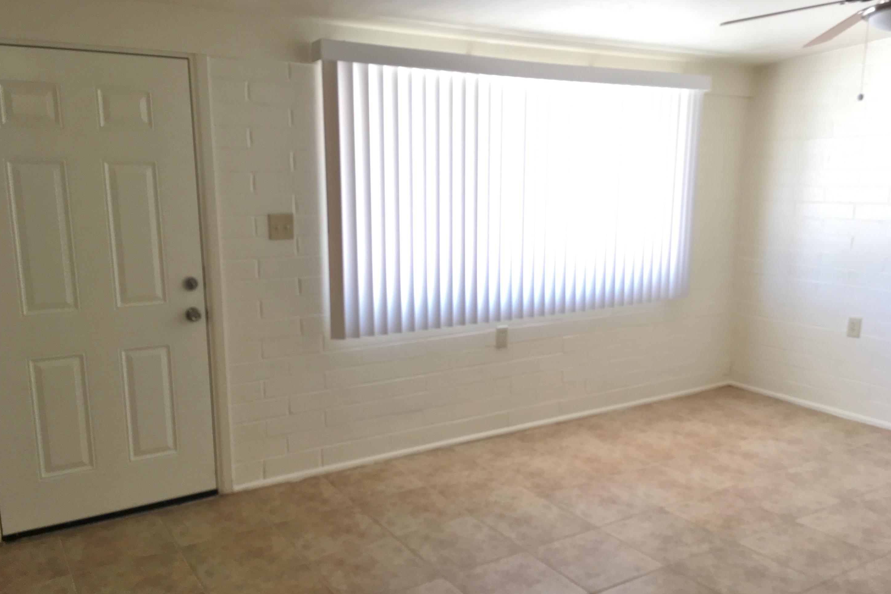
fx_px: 767
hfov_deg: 60.3
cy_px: 333
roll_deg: -1.3
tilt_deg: -12.1
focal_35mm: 31
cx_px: 445
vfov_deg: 42.3
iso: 50
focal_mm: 4.15
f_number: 2.2
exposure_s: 1/30
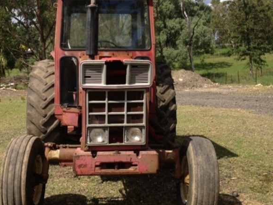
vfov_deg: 30.2
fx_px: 379
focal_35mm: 48
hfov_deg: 39.6
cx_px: 118
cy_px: 79
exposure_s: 1/1623
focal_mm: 4.28
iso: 50
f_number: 2.4
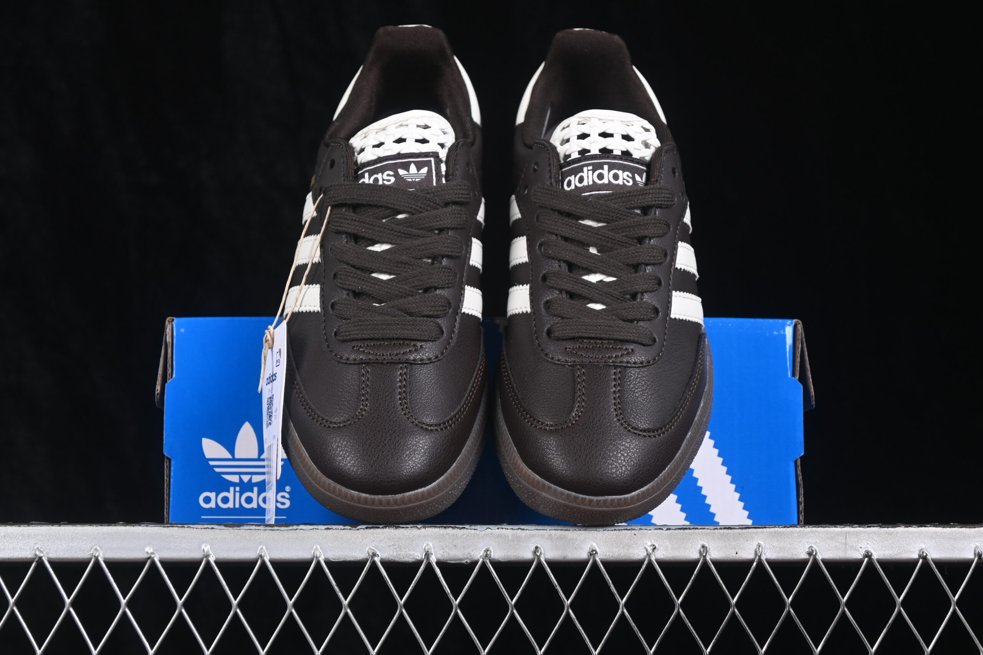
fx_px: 2048
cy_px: 328
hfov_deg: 27.0
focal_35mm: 75
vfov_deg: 18.2
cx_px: 492
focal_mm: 50
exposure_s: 1/60
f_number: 6.3
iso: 160
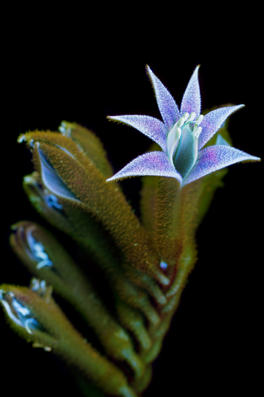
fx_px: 825
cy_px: 198
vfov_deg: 27.0
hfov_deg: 18.2
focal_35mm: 75
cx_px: 132
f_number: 9
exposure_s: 20
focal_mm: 50
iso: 250
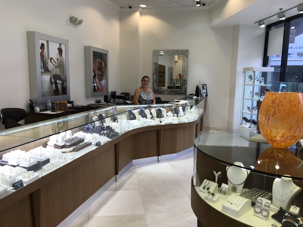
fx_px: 245
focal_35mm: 28
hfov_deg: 63.4
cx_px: 152
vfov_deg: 49.7
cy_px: 114
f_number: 1.8
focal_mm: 3.99
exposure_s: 1/120
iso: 32
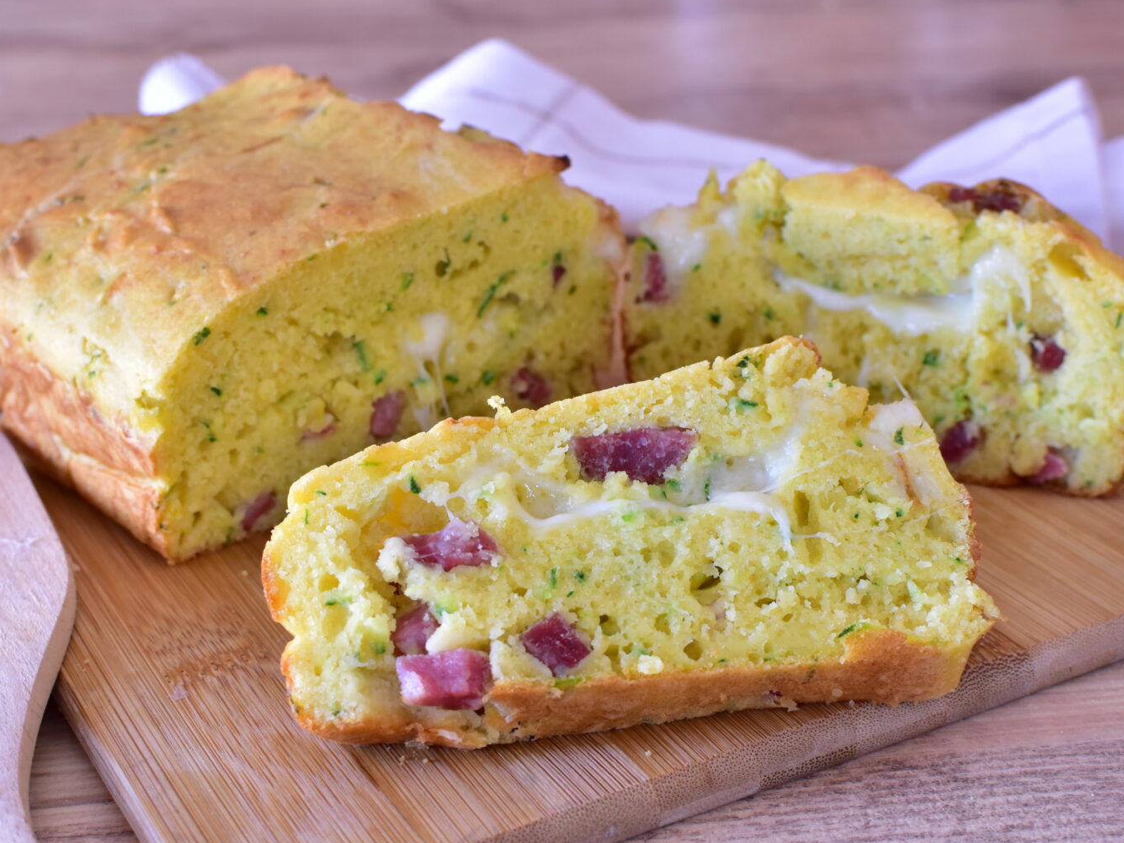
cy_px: 418
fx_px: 1868
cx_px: 543
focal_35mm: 58
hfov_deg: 33.5
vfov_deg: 25.4
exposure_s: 1/13
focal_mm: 35
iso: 800
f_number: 6.3
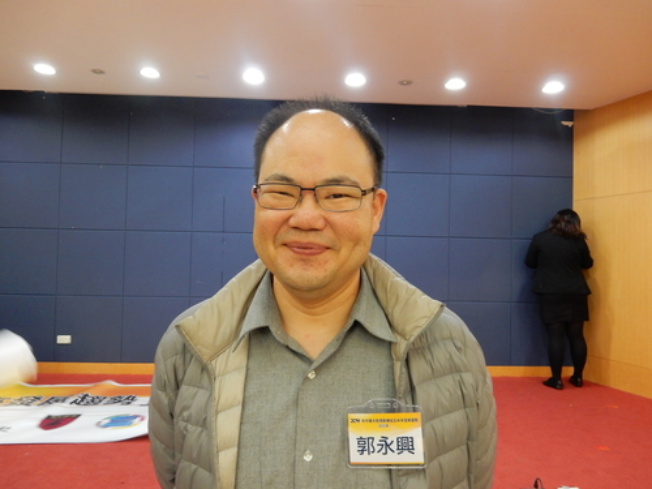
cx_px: 326
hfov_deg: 69.4
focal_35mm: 25
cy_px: 244
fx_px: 471
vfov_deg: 54.9
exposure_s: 1/10
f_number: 3.7
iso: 400
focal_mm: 4.5
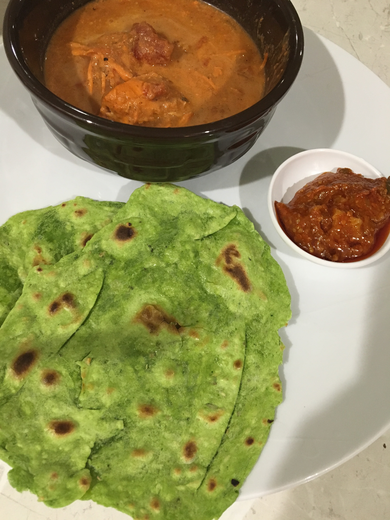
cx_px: 195
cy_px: 260
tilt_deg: -67.2
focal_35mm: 29
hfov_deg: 48.2
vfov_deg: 61.7
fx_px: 436
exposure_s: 1/33
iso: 200
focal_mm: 4.15
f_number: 2.2
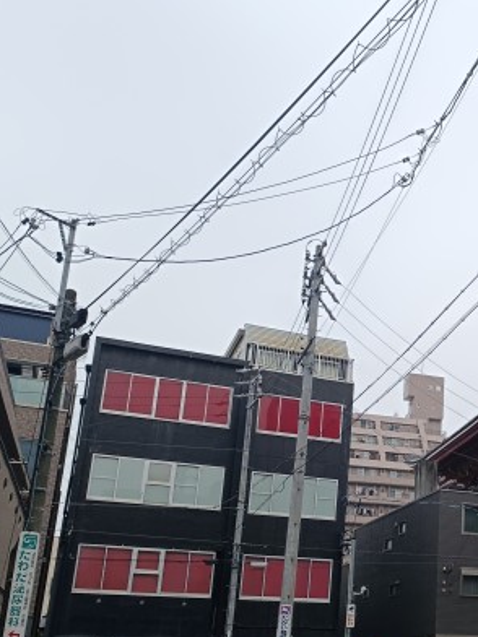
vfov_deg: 39.7
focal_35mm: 47
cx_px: 467
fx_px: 865
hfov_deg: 29.1
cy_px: 452
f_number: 1.65
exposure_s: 1/551
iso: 53
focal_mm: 6.14
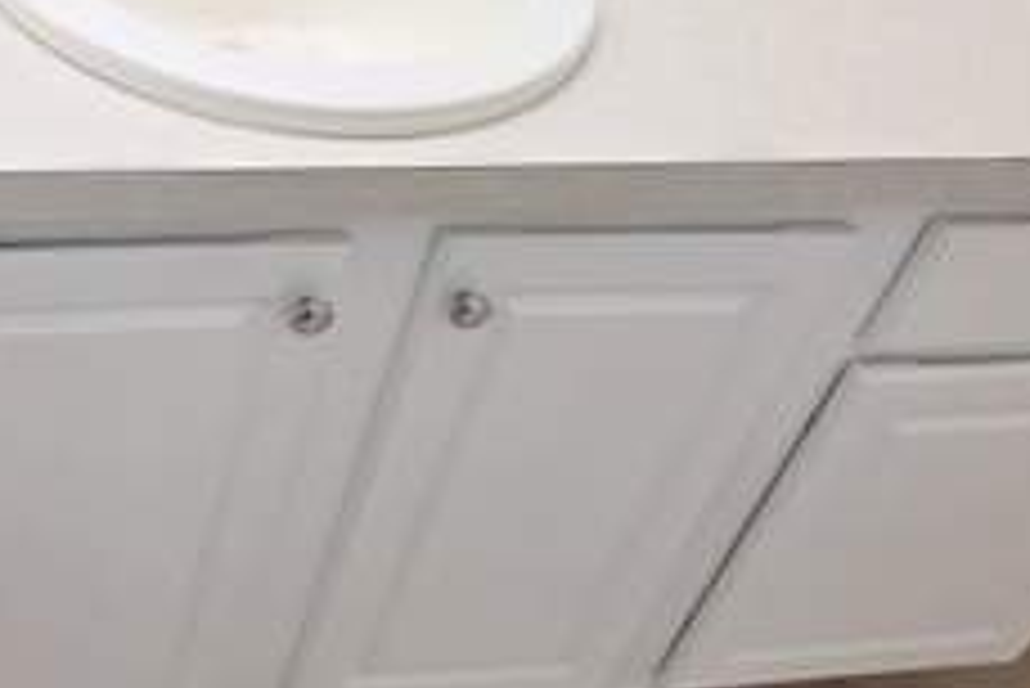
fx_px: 1431
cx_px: 126
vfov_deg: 26.8
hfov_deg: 37.3
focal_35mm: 50
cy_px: 205
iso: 200
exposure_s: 1/120
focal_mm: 5.4
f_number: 1.8
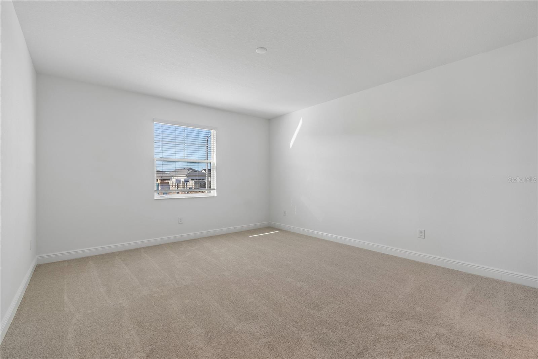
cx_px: 269
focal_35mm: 15
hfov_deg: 100.4
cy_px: 180
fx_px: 224
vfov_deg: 77.3
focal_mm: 10
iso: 100
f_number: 7.1
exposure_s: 1/13
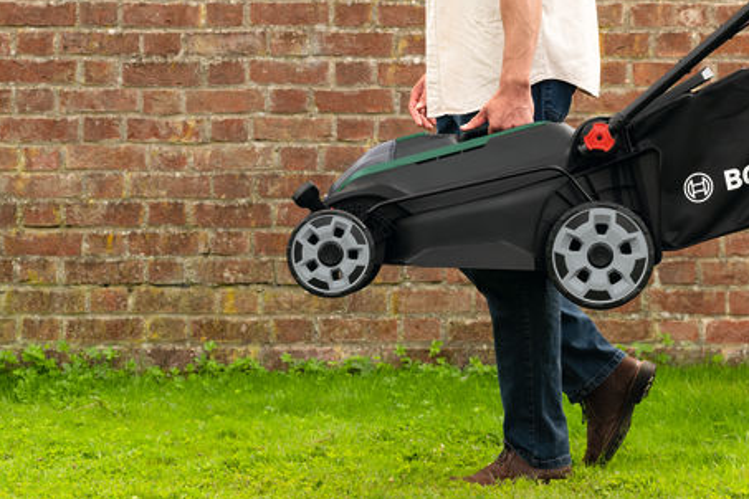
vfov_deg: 8.6
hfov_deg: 12.9
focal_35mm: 159
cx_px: 384
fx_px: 3308
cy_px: 64
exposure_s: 1/125
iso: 400
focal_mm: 90
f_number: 6.3
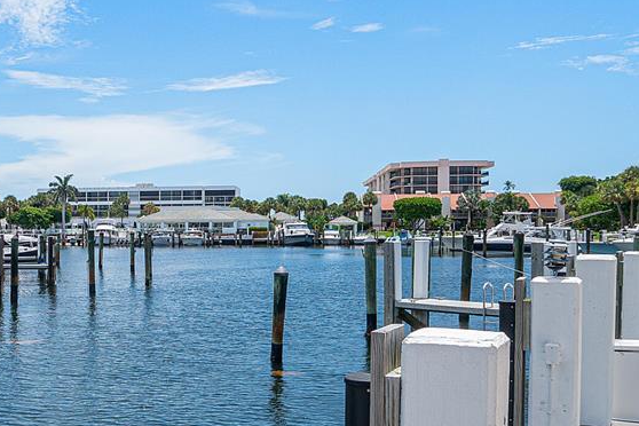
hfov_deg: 43.0
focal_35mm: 43
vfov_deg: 31.1
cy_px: 184
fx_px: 763
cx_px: 111
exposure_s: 1/500
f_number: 8
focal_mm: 10
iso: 160
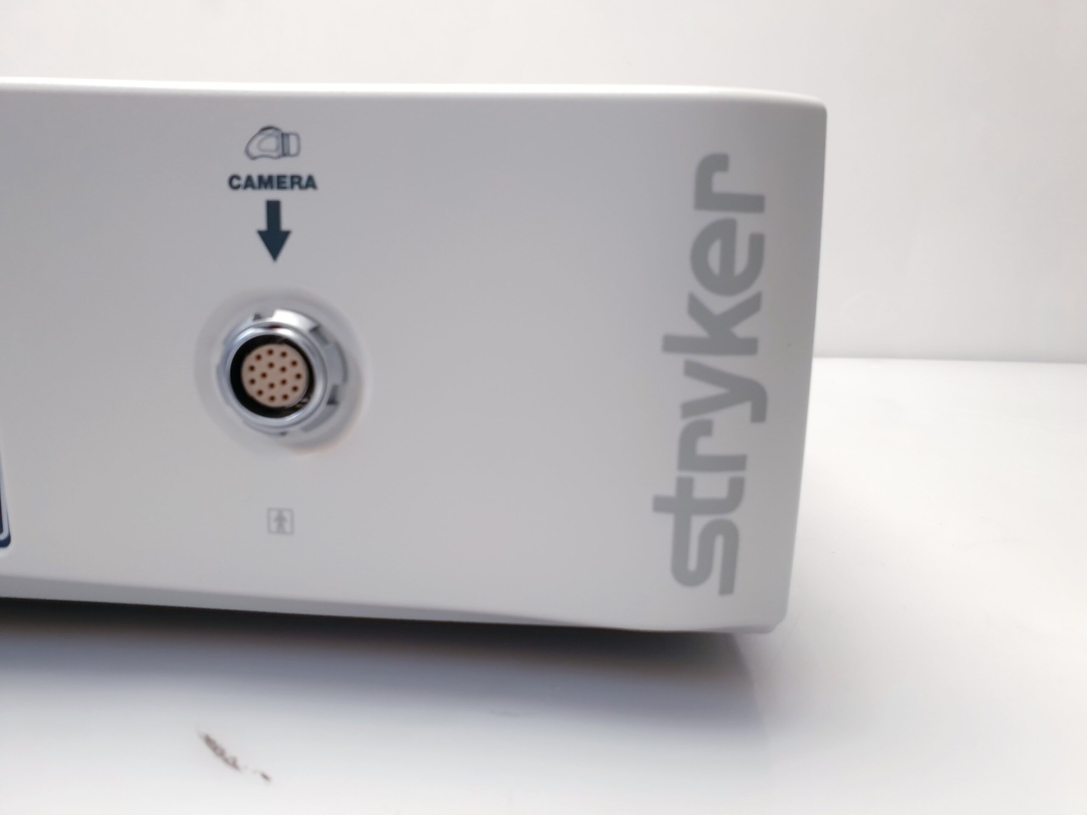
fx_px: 816
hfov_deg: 67.3
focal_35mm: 26
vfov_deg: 53.1
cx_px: 544
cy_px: 408
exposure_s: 1/50
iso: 100
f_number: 2.4
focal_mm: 4.3
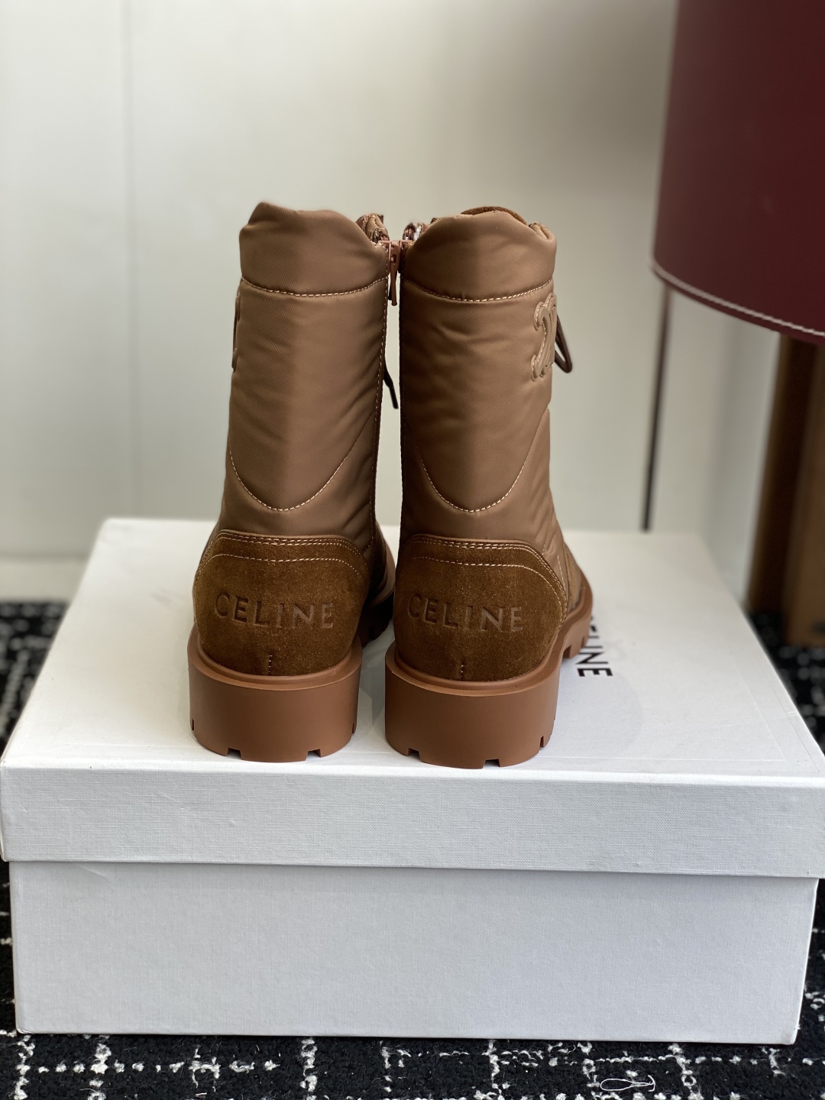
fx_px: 1652
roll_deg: -3.5
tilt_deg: -19.7
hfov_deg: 28.0
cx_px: 412
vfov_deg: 36.8
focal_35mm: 52
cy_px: 550
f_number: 2
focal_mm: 6
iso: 25
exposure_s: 1/122
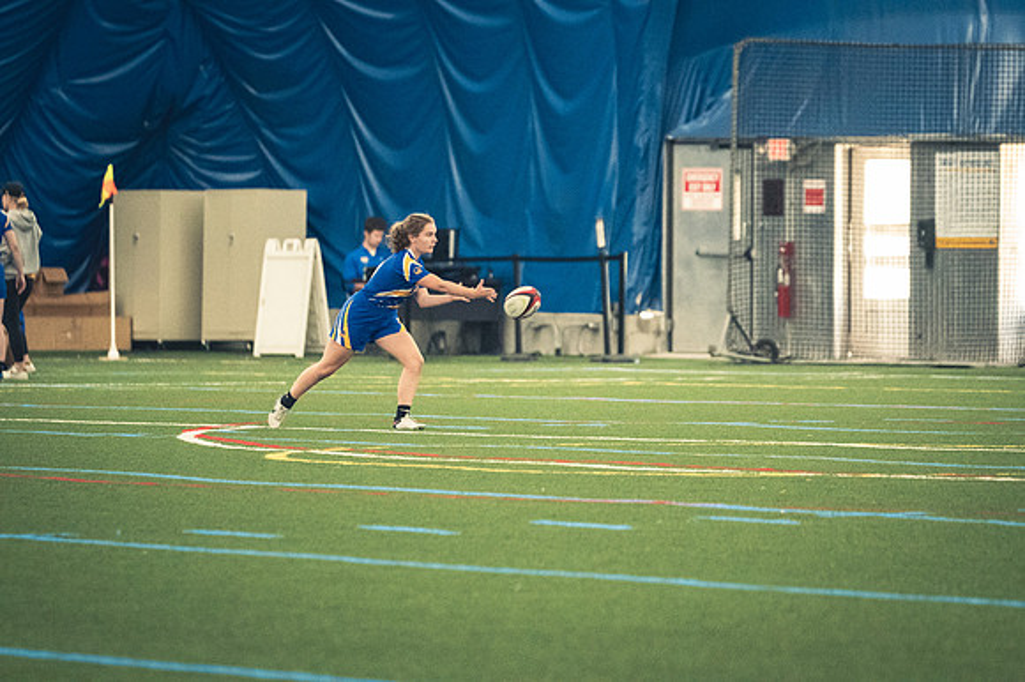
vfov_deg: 4.6
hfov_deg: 6.9
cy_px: 341
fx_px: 8536
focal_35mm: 300
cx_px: 512
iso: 12800
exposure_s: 1/500
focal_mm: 200
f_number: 2.8
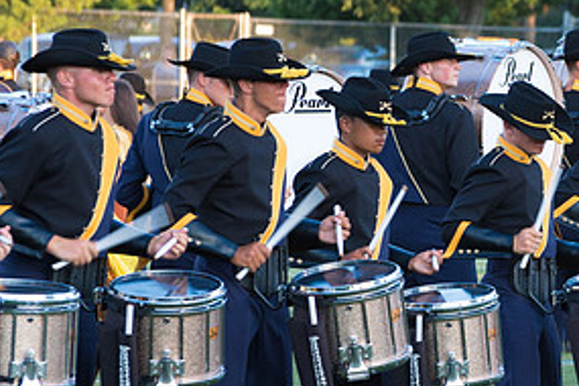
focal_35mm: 503
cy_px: 241
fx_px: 8089
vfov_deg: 2.7
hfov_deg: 4.1
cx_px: 702
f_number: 6.3
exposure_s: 1/200
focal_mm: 140
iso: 640
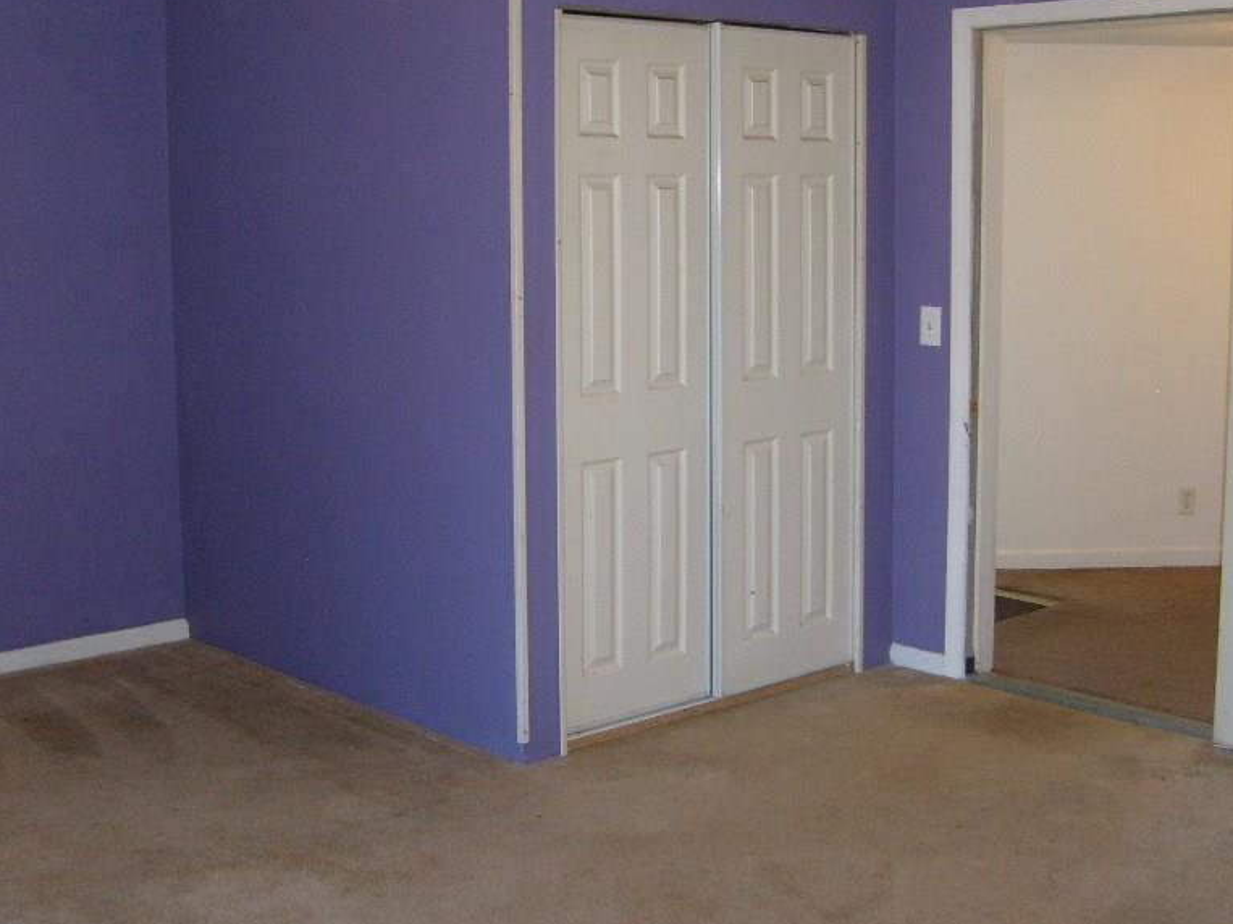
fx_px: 1674
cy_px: 367
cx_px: 671
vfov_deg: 30.8
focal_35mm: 47
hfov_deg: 40.4
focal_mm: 5.8
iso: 120
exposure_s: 1/45
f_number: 2.8
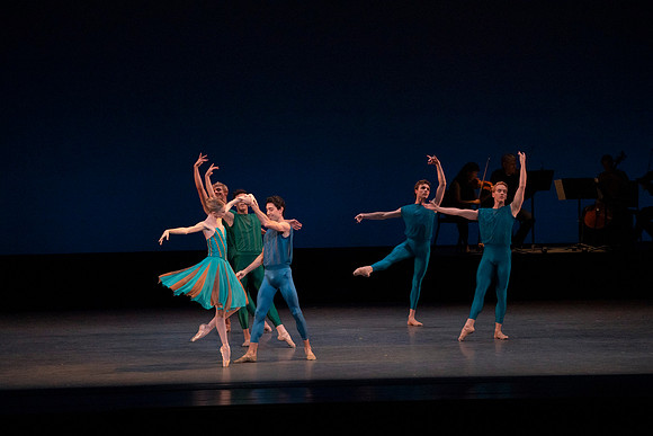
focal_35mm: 185
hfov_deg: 11.1
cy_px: 218
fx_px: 3356
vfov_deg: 7.4
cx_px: 326
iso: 8000
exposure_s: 1/400
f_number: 7.1
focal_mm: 185
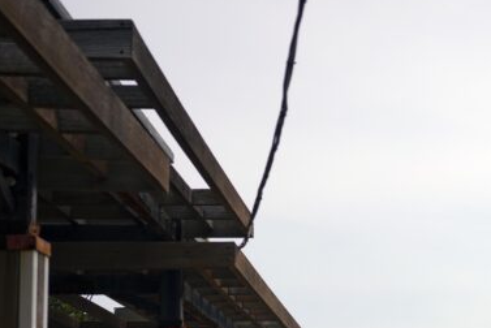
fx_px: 1297
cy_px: 344
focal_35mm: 95
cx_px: 537
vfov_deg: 14.2
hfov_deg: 20.5
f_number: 2.8
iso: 80
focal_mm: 35
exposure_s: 1/2500
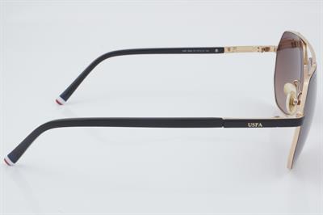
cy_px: 108
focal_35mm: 75
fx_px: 672
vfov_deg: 18.2
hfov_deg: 27.0
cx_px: 162
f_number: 32
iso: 100
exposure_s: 1/3
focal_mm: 50
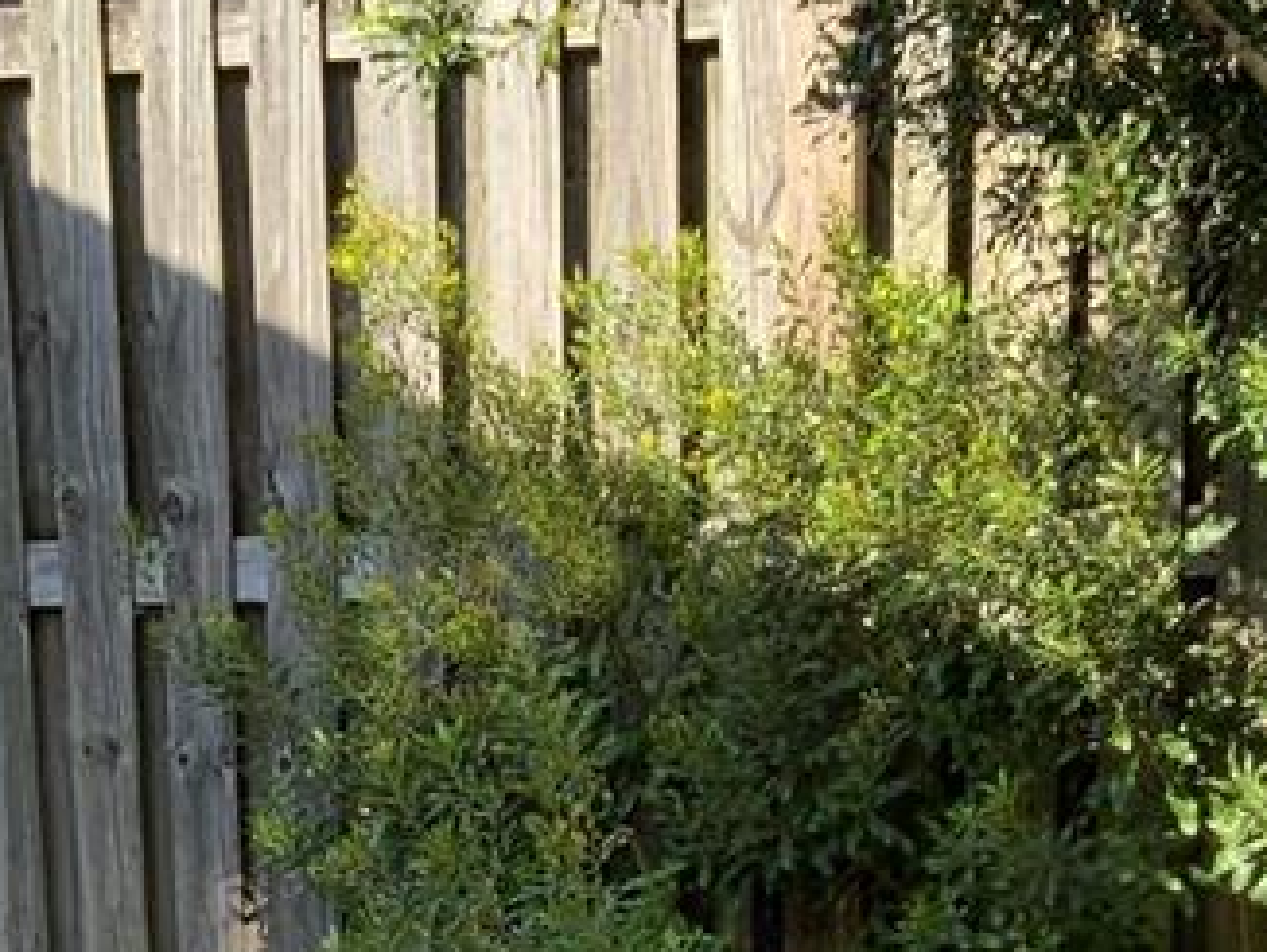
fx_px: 3333
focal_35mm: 91
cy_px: 1243
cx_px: 579
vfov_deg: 15.5
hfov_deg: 21.5
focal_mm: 3
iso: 16
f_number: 1.8
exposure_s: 1/292
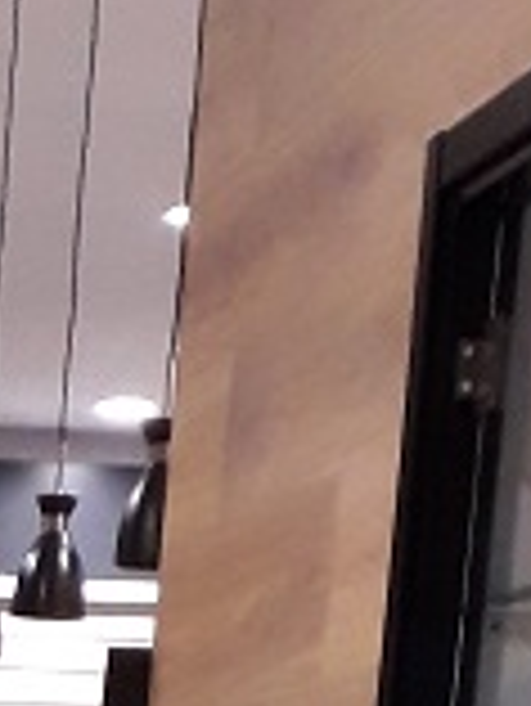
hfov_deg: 8.0
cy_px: 1646
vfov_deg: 9.9
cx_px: -540
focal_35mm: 177
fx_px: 3615
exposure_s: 1/33
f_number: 1.9
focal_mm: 3.6
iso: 200
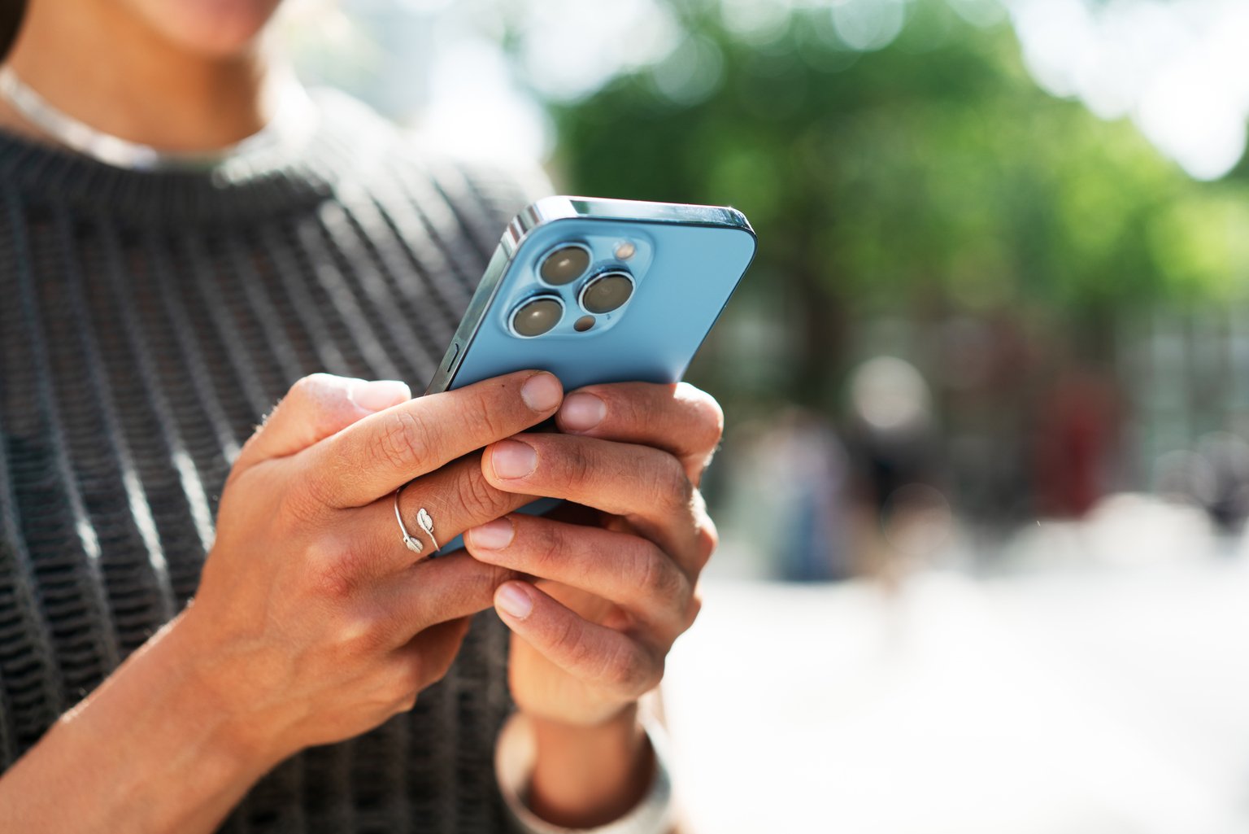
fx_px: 1909
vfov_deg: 24.6
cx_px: 624
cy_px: 417
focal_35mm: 55
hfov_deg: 36.2
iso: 100
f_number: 2.8
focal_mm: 55
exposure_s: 1/400
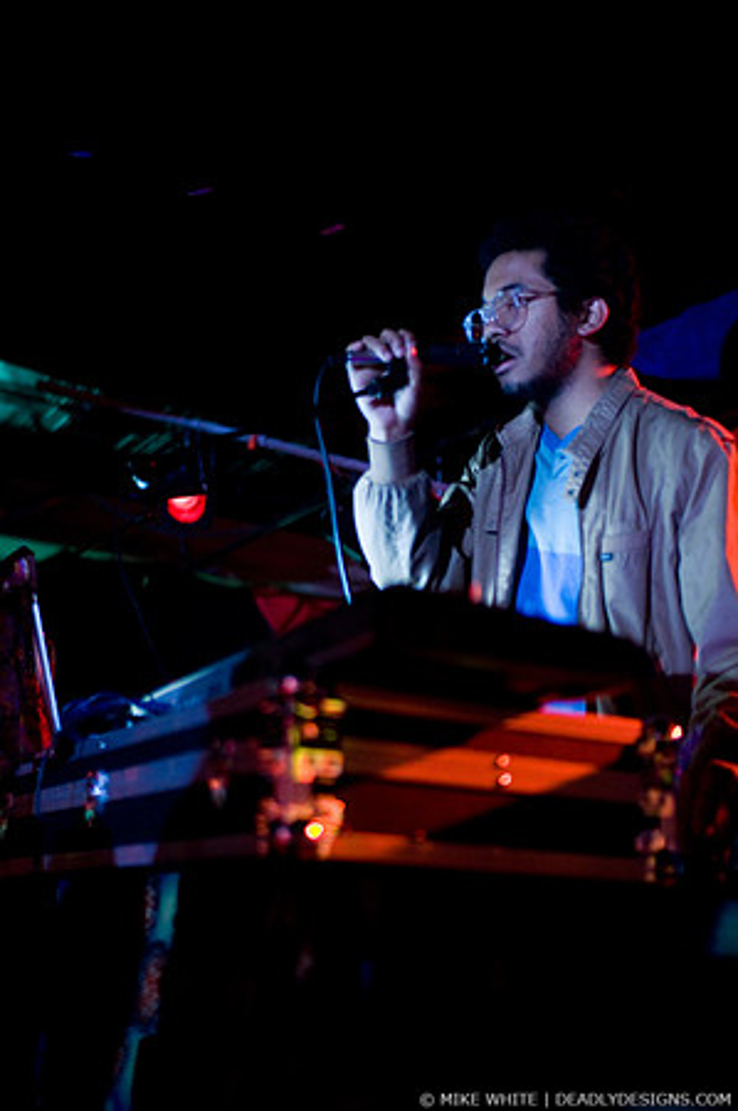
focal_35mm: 45
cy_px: 556
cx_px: 369
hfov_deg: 29.8
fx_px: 1387
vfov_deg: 43.6
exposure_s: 1/20
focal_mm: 30
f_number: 1.4
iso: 1000
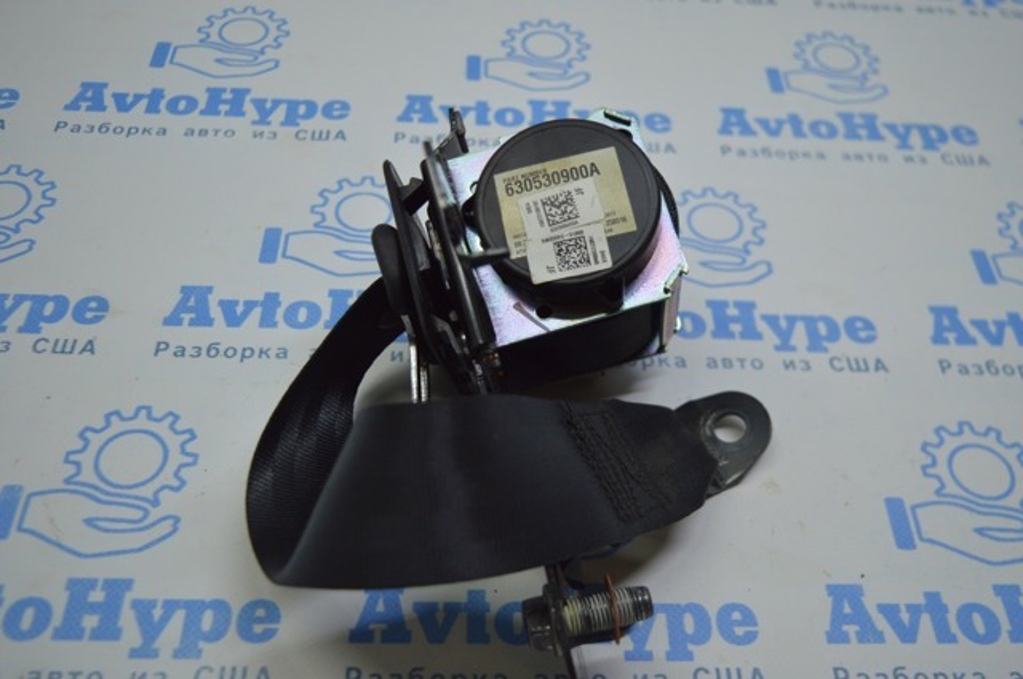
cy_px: 340
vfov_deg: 35.4
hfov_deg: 51.3
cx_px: 512
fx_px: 1064
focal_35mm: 38
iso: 400
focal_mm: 25
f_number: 4
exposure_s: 1/160
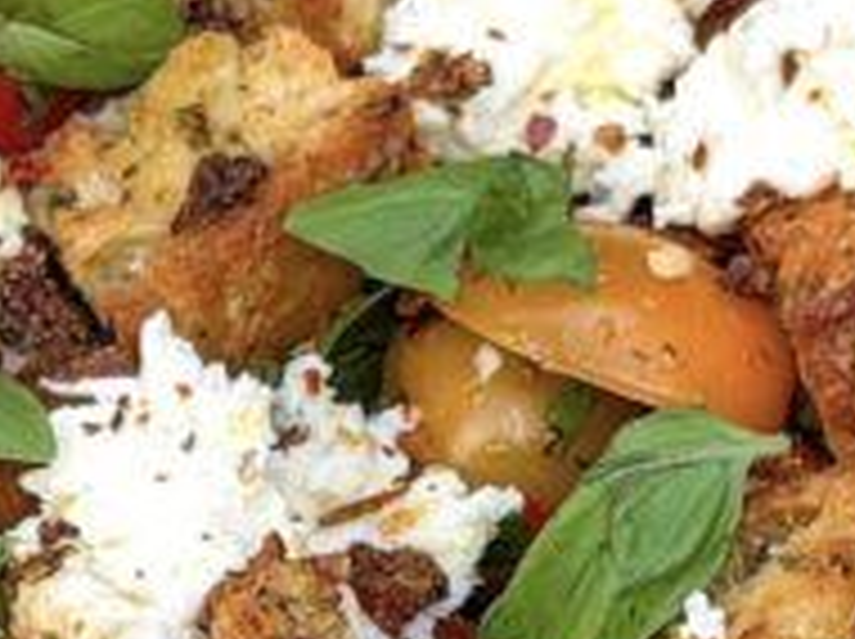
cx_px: 346
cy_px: 698
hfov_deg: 7.7
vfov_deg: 5.7
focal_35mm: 259
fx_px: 6389
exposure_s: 1/450
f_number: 1.8
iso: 64
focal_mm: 6.76
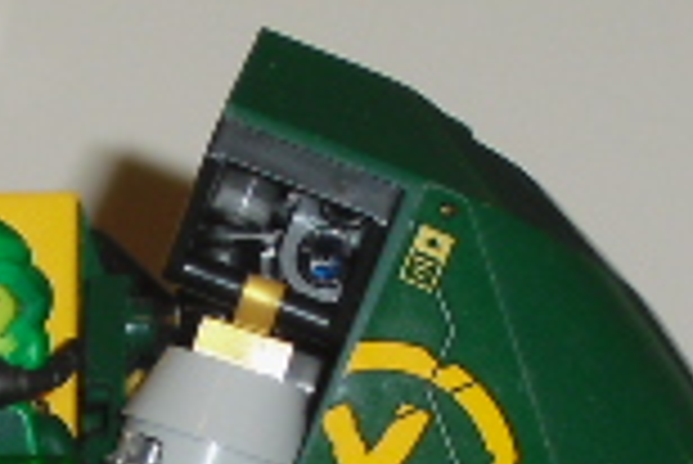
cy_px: 1036
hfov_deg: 6.5
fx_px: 6089
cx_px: -63
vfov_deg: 4.3
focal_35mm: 316
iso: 200
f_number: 4.6
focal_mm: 13.1
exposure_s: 1/60
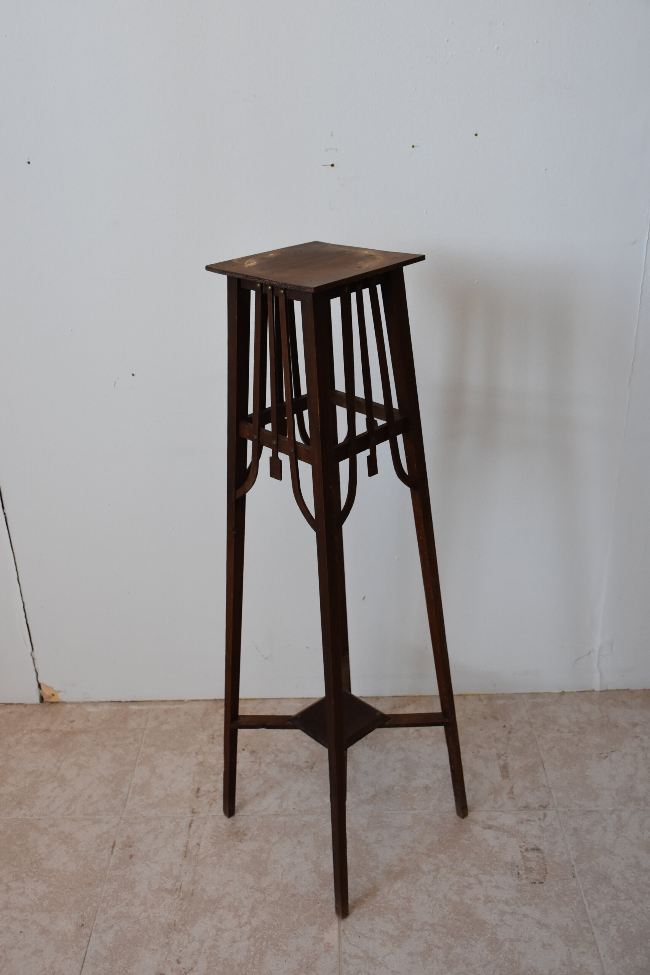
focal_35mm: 34
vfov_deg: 55.1
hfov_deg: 38.4
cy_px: 488
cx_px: 325
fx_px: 934
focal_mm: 23
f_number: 5
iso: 800
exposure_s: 1/100
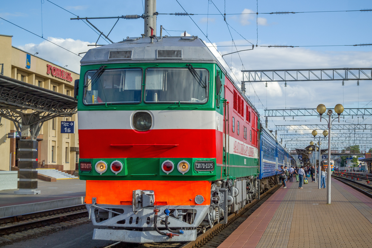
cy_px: 124
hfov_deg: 24.6
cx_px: 186
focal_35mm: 82
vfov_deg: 16.6
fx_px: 852
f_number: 5.6
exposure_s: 1/640
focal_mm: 55
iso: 200
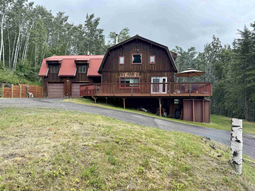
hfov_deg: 71.6
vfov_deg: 56.8
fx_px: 177
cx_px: 128
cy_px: 96
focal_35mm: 24
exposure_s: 1/1456
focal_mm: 6.76
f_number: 1.78
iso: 80
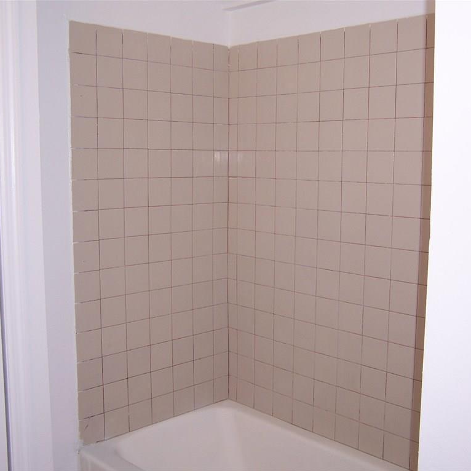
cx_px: 251
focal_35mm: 39
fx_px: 600
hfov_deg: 42.8
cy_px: 236
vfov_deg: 42.8
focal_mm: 5.5
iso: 80
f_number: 2.8
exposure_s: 1/60
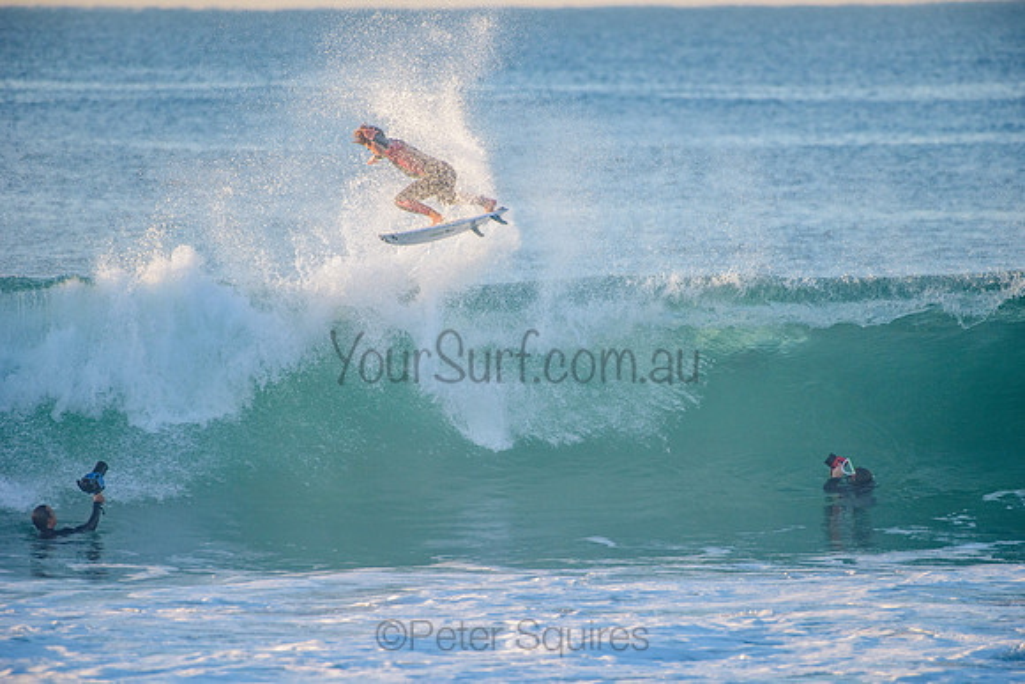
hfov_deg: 4.1
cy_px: 342
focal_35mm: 500
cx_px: 512
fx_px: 14239
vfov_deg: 2.8
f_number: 5.6
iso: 500
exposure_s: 1/1250
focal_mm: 500
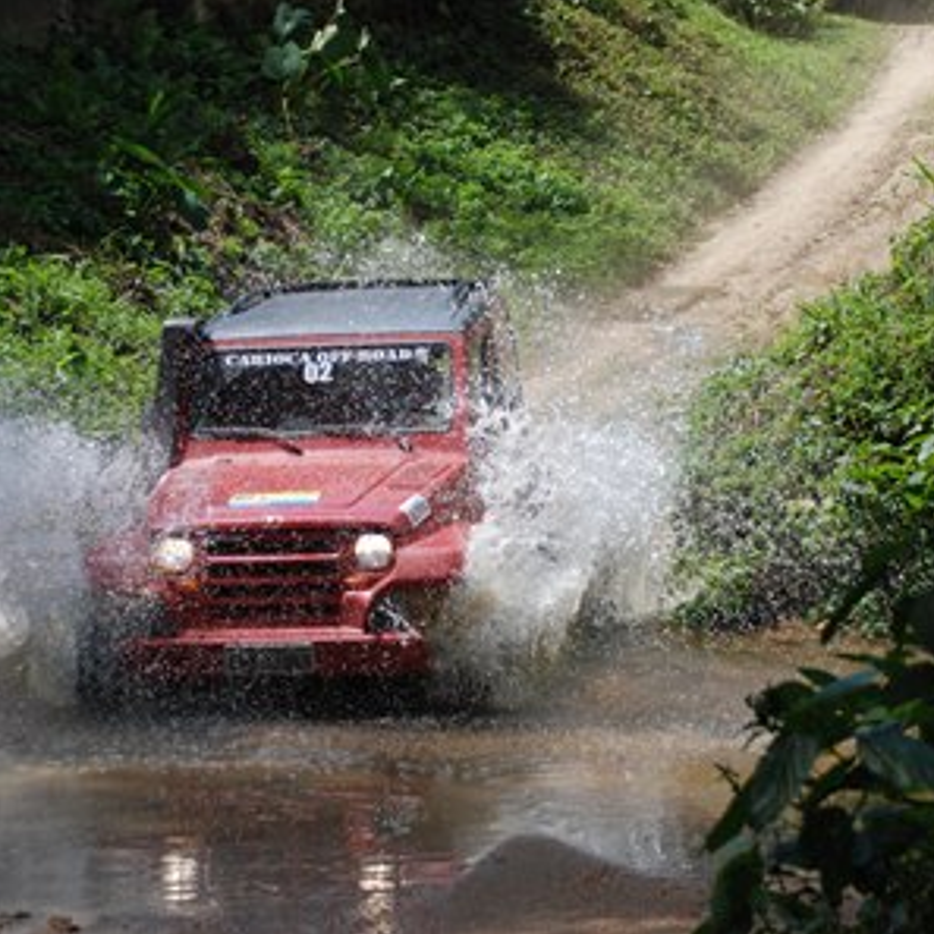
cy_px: 465
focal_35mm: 100
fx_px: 3053
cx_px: 450
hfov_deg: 17.4
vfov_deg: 17.4
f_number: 6.3
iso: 400
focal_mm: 52
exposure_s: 1/640
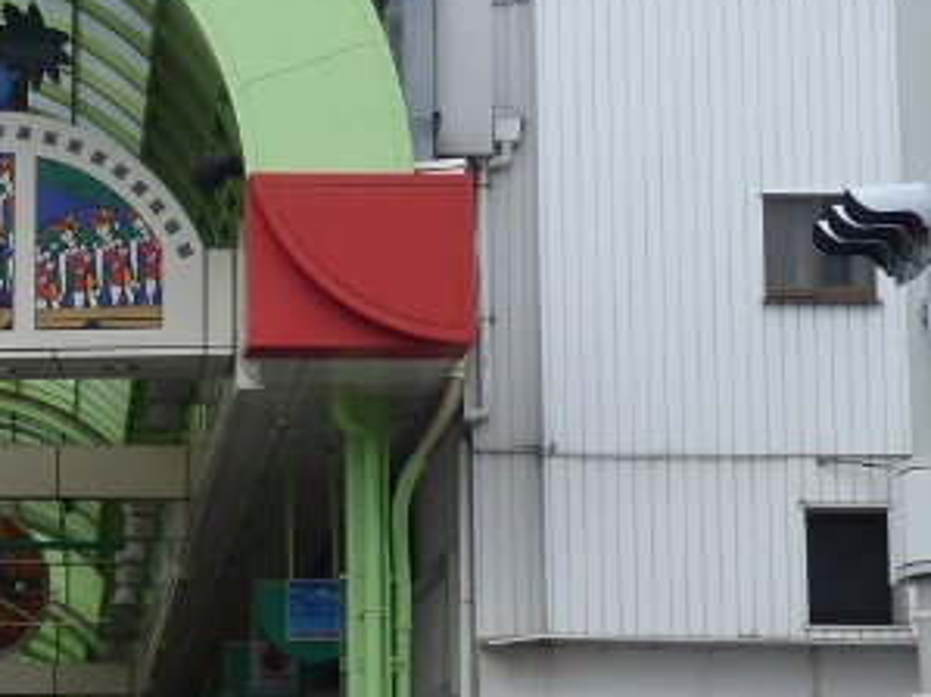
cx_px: -109
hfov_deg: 16.8
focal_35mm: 113
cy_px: 454
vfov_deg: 13.1
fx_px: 3038
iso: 80
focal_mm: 5.9
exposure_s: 1/500
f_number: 3.7
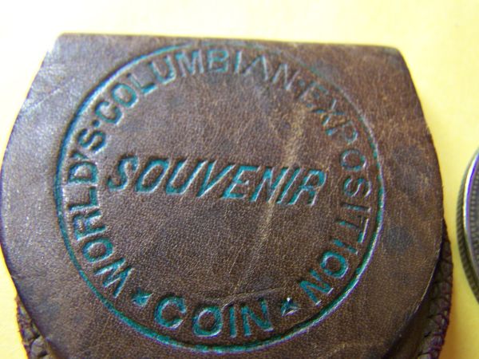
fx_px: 526
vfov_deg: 37.7
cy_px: 180
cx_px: 240
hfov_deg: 49.0
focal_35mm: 38
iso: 160
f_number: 2.8
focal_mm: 6.3
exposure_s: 1/8
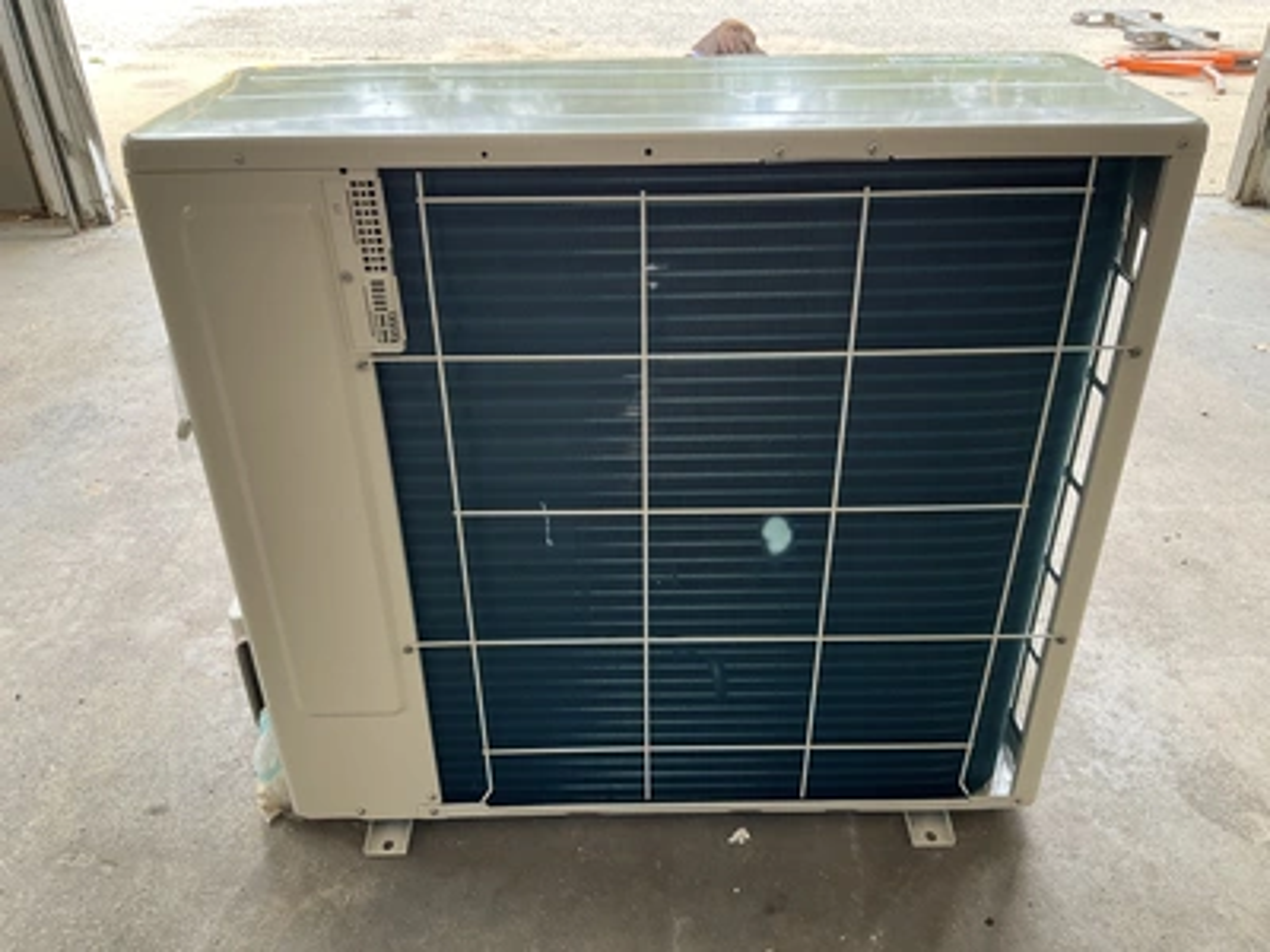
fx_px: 1064
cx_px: 635
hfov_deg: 61.7
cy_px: 476
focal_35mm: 29
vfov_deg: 48.2
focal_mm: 3
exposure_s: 1/121
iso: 64
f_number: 1.8
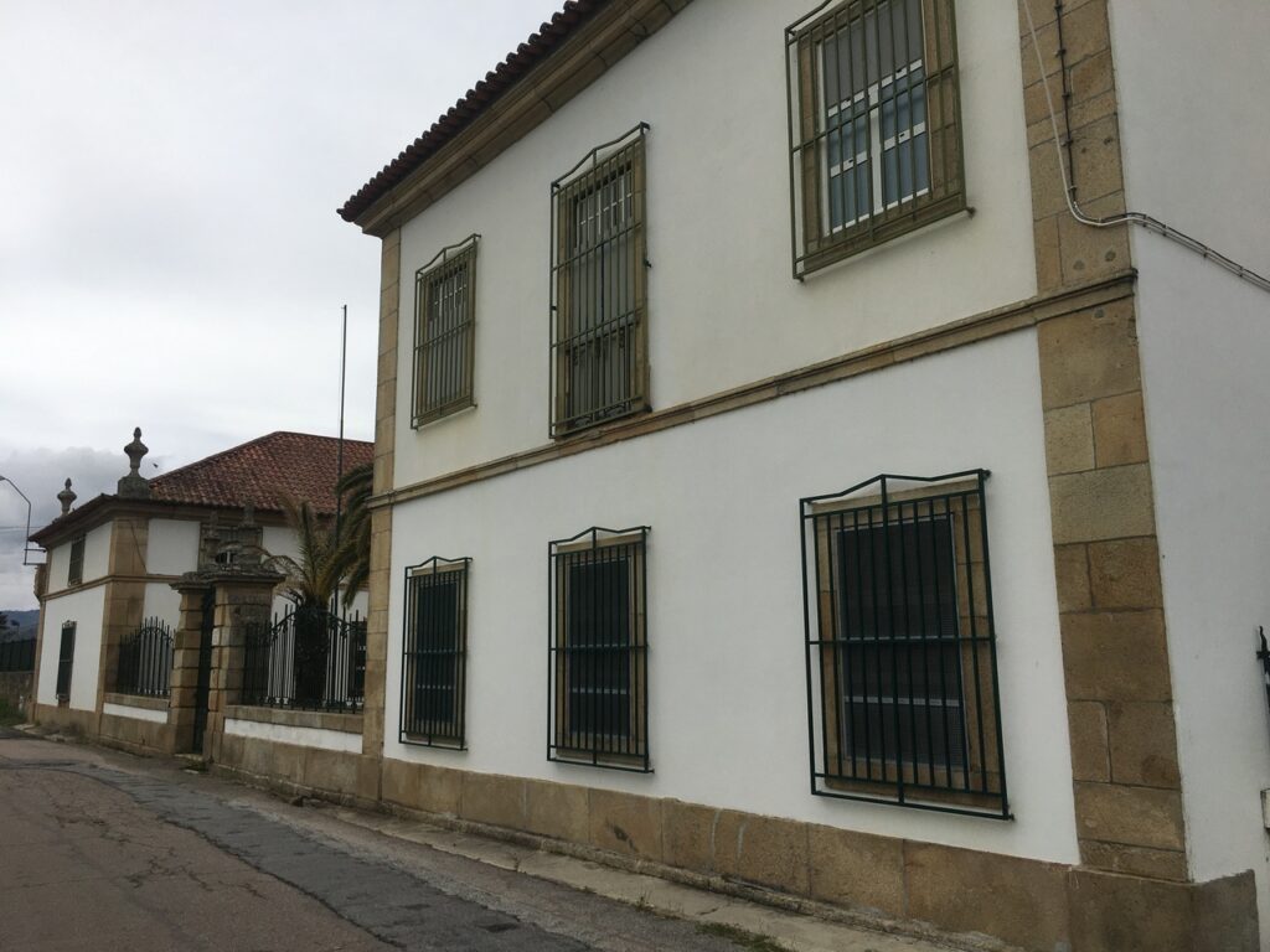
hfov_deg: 61.7
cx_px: 635
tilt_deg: +11.3
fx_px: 1064
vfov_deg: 48.2
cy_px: 476
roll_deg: +0.2
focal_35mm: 29
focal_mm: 4.15
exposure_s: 1/2564
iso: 25
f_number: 2.2
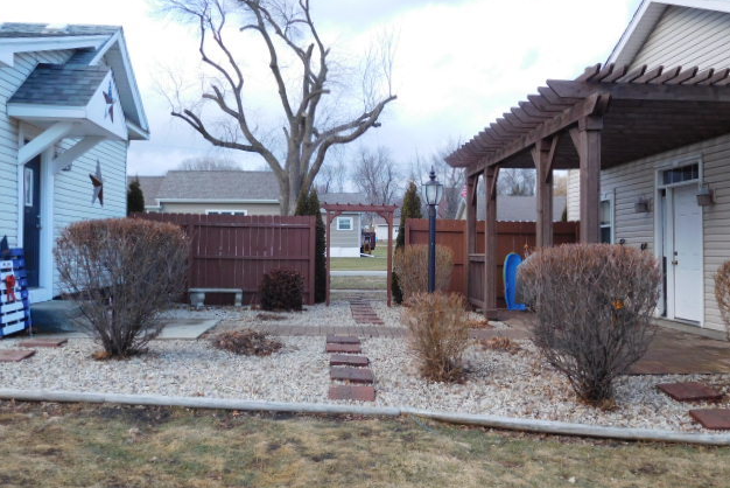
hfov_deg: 55.8
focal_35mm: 34
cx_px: 364
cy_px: 237
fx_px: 690
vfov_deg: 38.9
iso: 125
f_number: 3.6
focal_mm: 5.7
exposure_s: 1/100
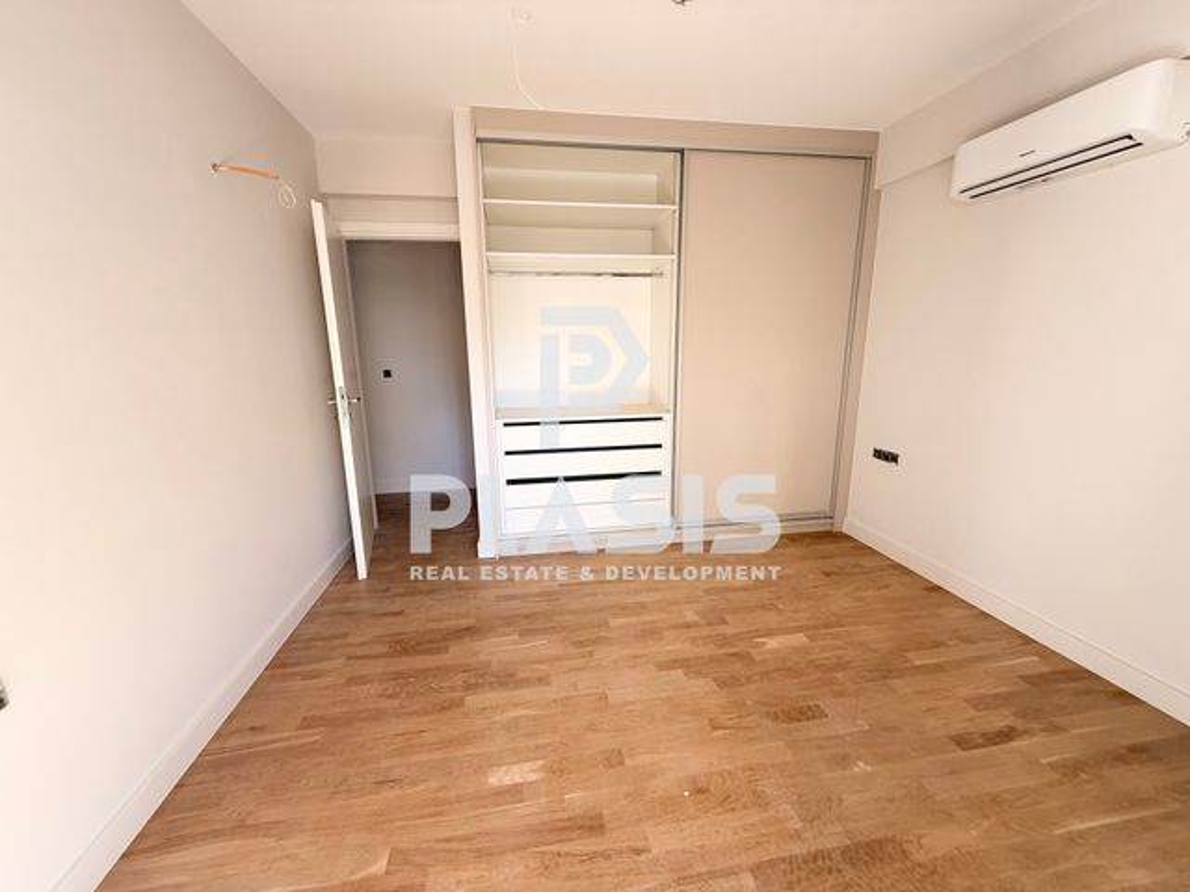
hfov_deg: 102.1
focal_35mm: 14
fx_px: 481
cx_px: 595
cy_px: 446
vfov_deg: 85.7
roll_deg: +1.0
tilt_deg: -11.6
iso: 100
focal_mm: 2.22
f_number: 2.2
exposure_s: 1/99
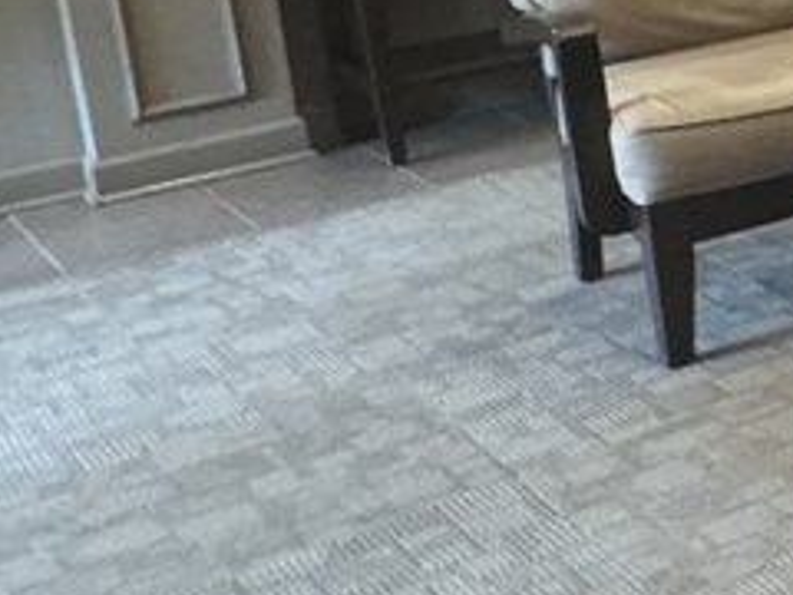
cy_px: -139
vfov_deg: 16.7
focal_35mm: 84
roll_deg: +2.3
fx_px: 1924
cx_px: 1741
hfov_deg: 15.9
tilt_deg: -10.8
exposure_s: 1/60
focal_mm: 2.22
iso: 800
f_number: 2.2
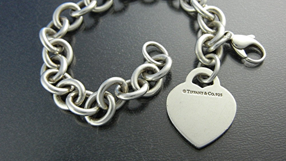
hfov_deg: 41.3
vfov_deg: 23.9
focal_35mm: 50
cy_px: 58
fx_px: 379
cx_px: 142
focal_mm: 8.1
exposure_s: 1/24.8
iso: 400
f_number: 3.8
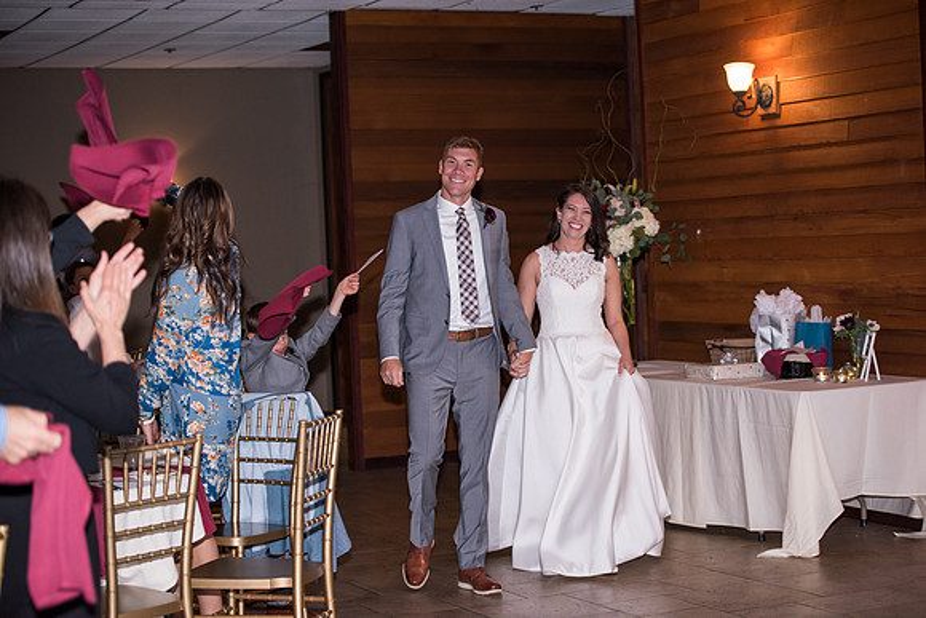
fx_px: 1801
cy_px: 309
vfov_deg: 19.5
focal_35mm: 70
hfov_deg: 28.8
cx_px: 463
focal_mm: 70
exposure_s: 1/400
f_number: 3.2
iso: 500
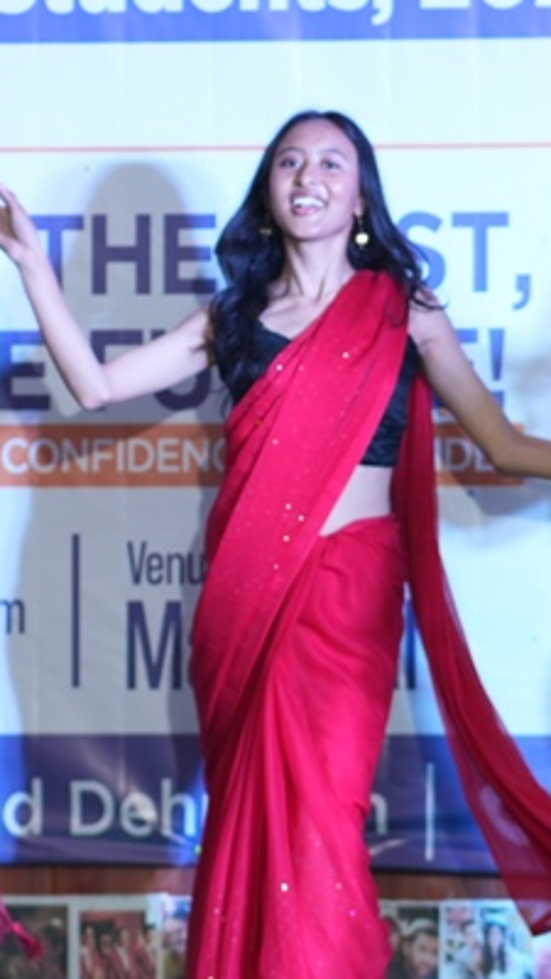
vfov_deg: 9.2
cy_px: 501
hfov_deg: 5.2
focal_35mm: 234
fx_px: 6078
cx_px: 295
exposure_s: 1/160
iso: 200
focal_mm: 85
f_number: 1.8
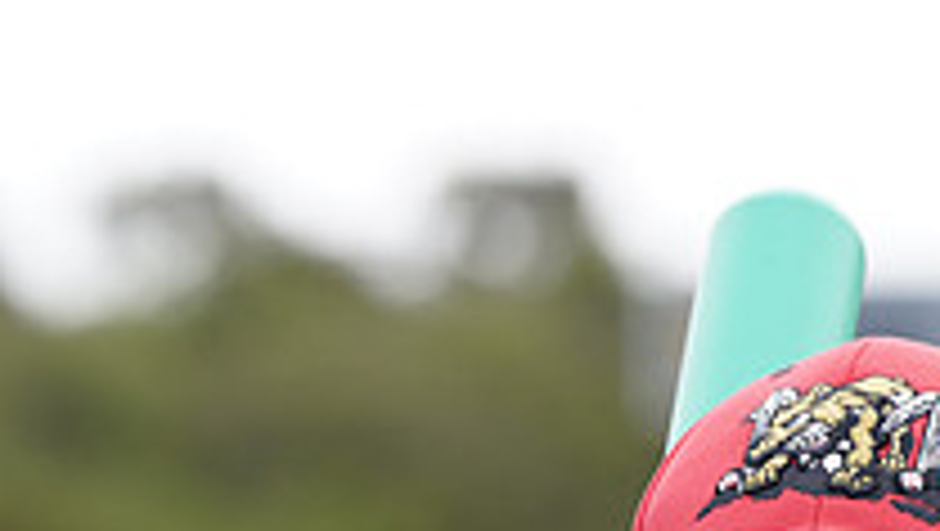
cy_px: 1012
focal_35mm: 512
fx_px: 12773
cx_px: 794
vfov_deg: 2.4
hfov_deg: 4.2
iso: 100
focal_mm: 176
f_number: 5.6
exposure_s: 1/250
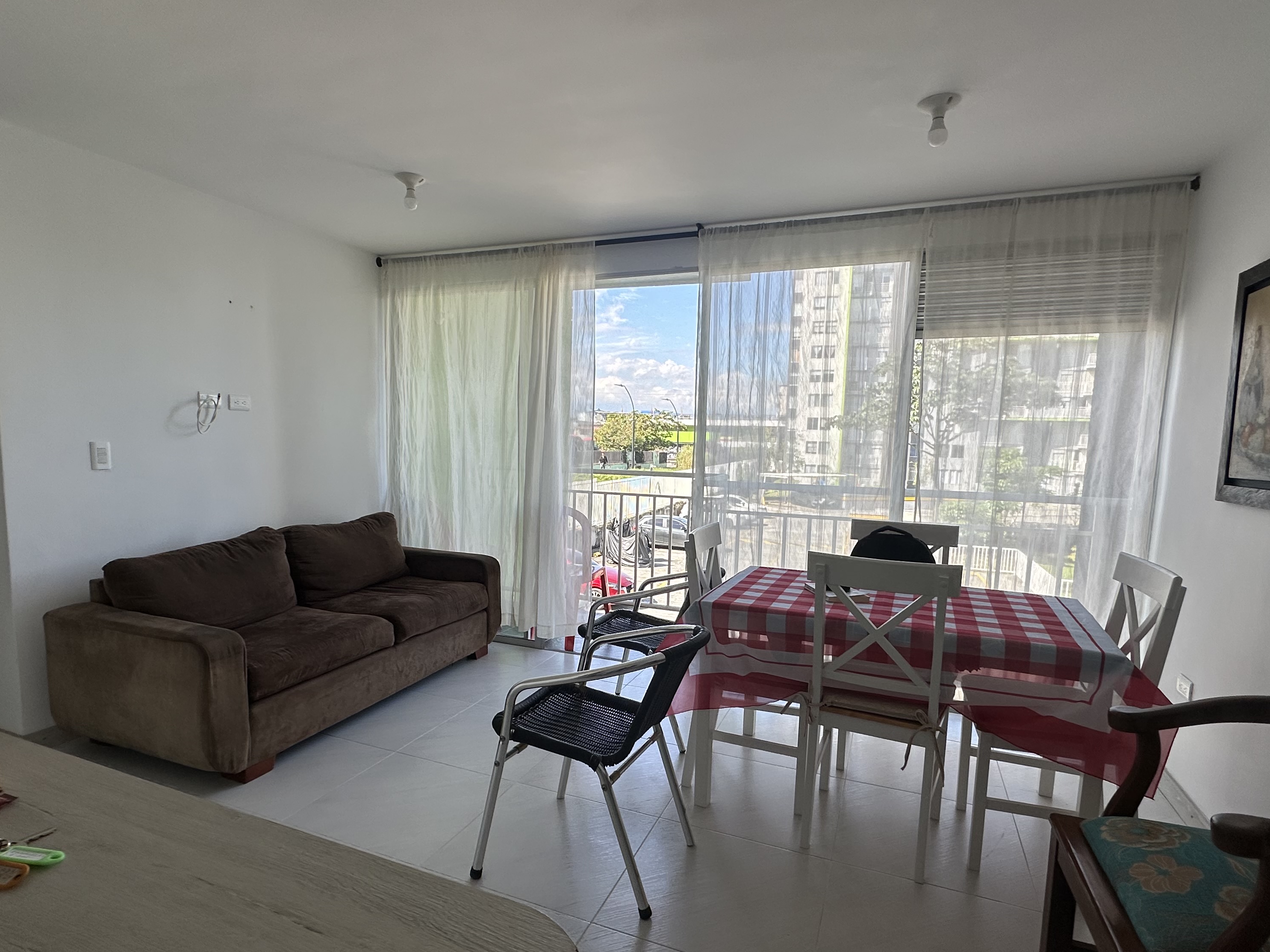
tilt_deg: -6.8
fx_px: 697
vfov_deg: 68.5
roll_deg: -1.3
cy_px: 521
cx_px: 607
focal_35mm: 19
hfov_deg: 84.6
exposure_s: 1/341
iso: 40
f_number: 2.2
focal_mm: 2.22
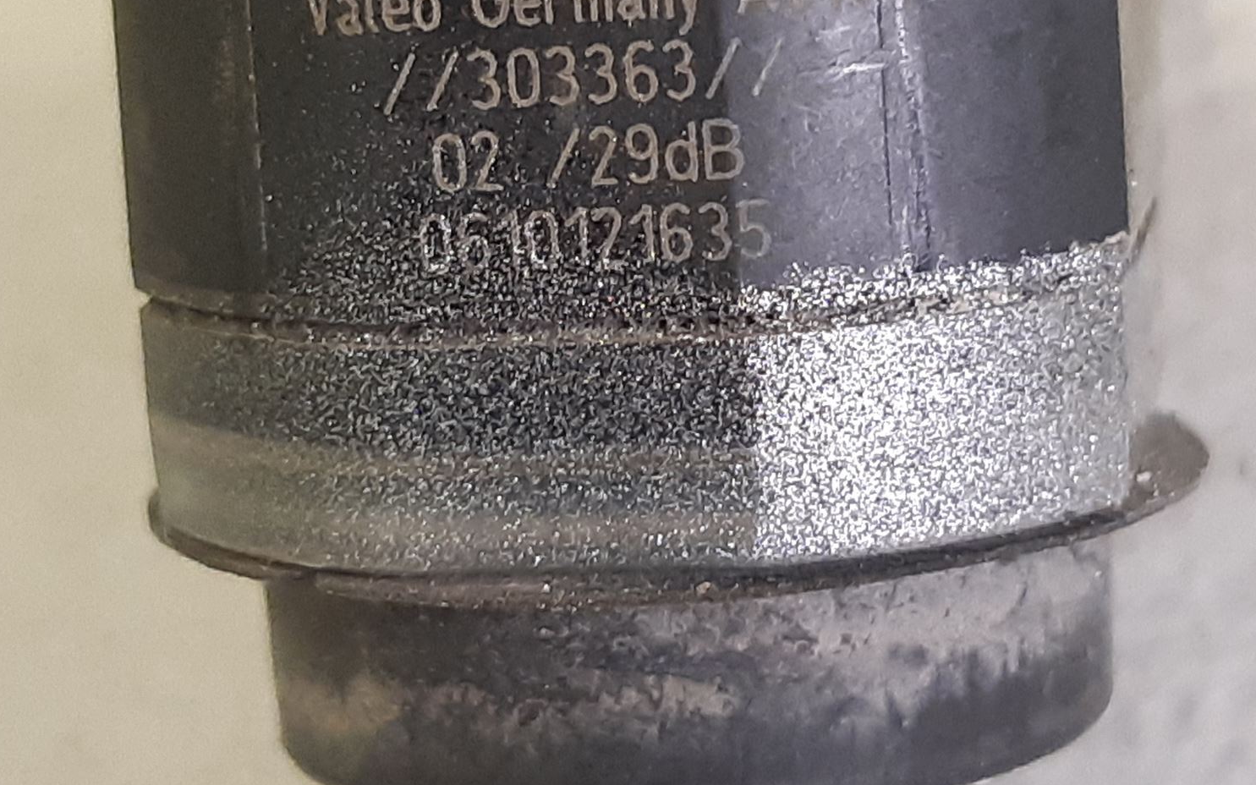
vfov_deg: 32.5
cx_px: 654
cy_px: 143
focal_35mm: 38
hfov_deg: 51.5
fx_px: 1301
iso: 200
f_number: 1.7
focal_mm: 3.93
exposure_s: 1/50
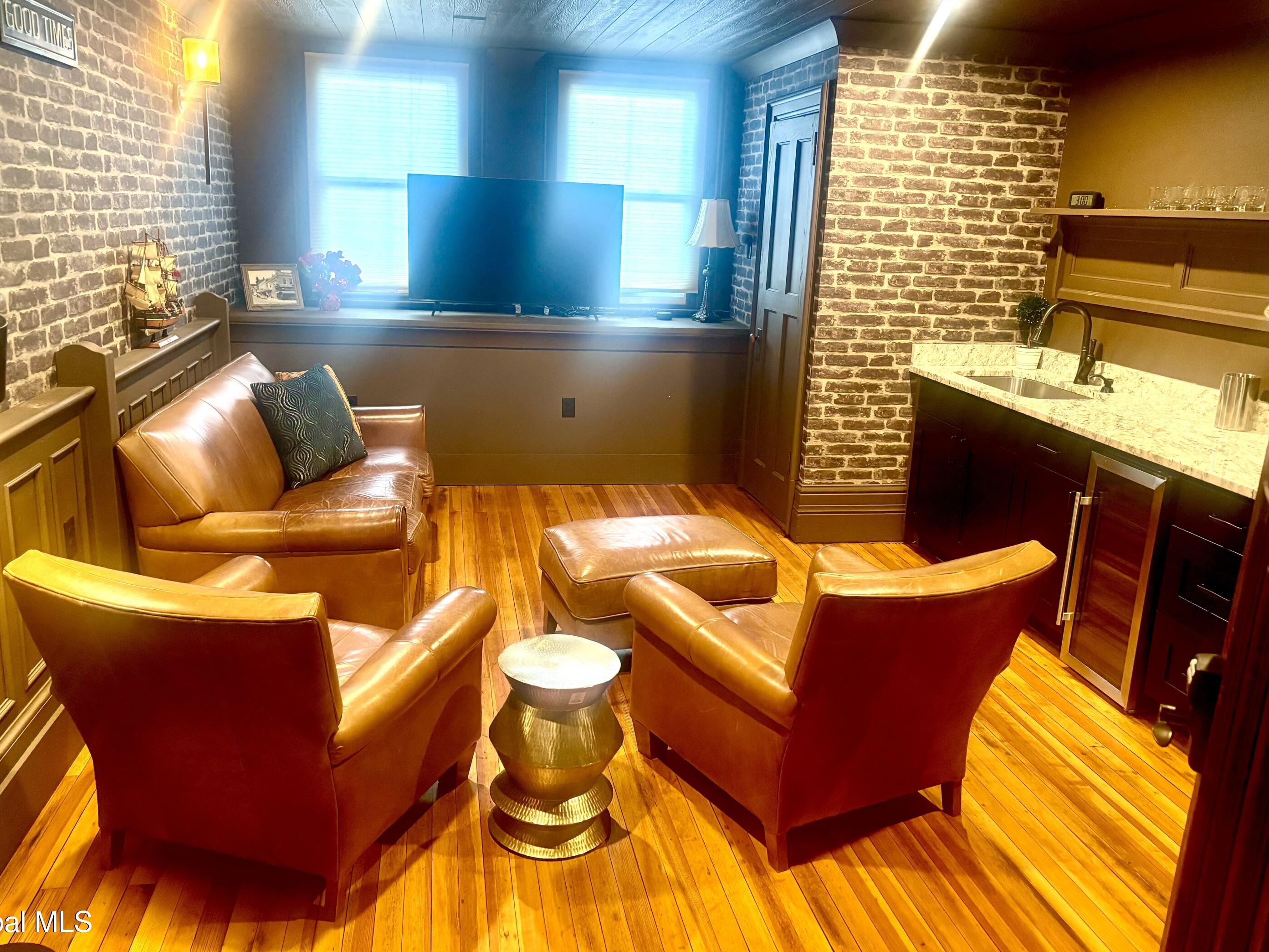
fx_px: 1026
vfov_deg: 49.7
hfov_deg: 63.4
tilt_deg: -14.2
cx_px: 624
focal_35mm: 28
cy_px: 456
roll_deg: -2.6
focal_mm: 5.96
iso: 400
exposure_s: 1/40
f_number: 1.6
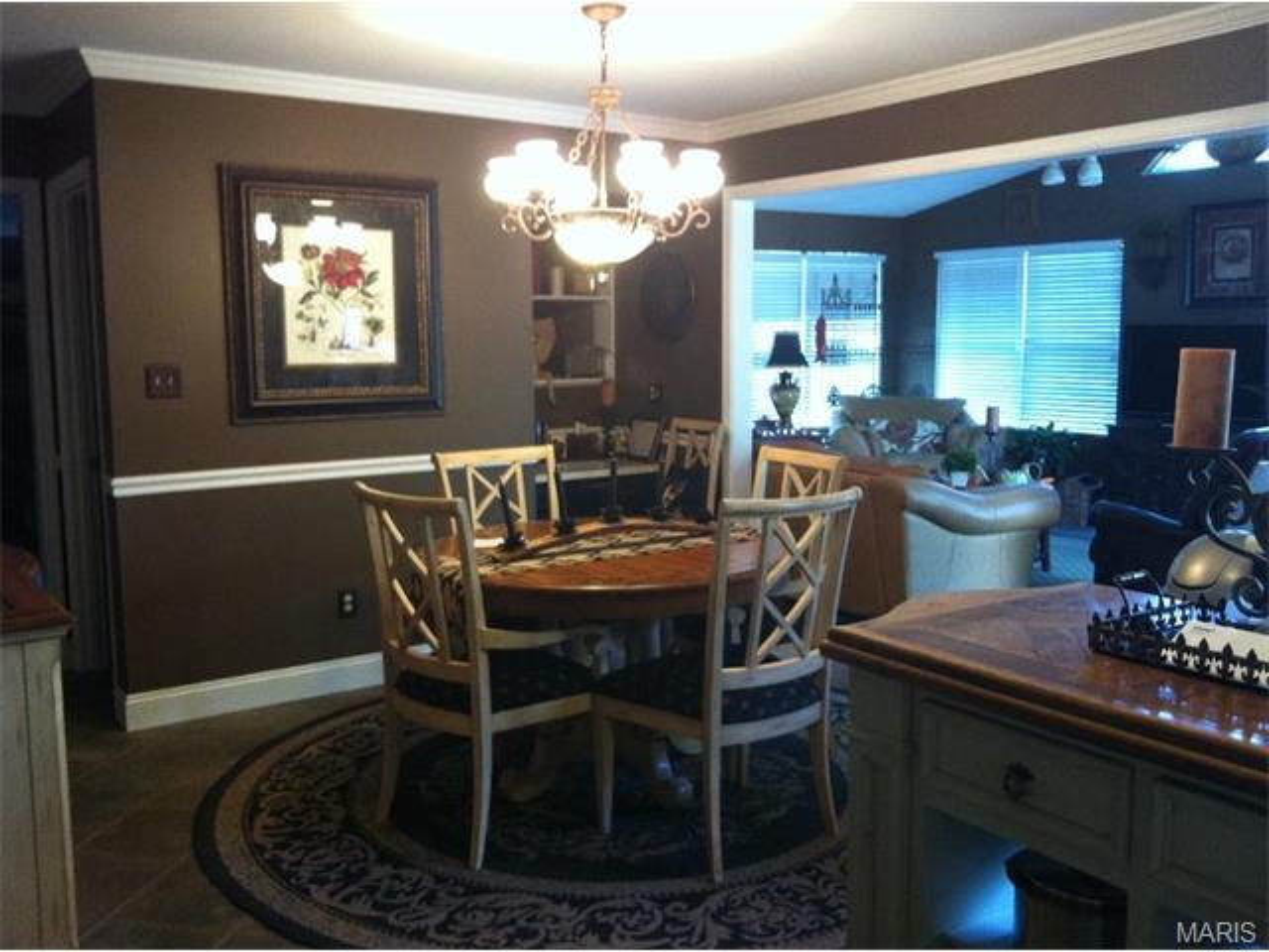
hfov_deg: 52.6
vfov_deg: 40.7
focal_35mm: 35
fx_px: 1283
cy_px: 476
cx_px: 634
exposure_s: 1/15
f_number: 2.8
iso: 200
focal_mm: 3.85
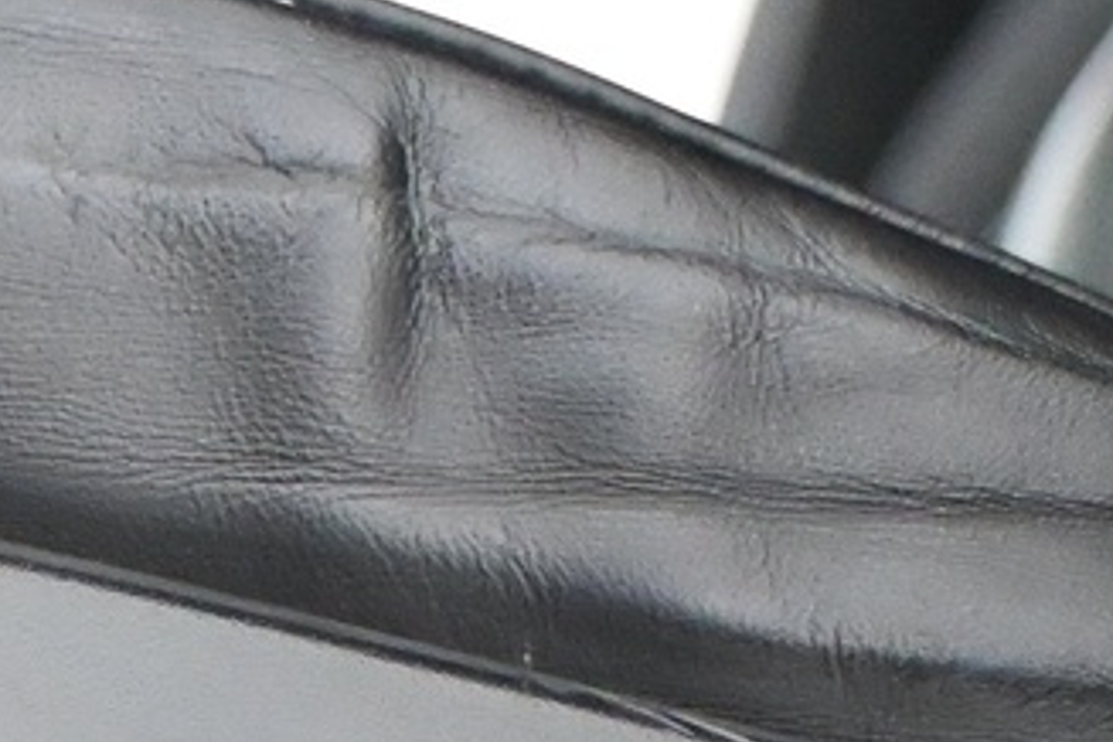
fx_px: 7009
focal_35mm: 227
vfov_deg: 5.8
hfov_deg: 8.8
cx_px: -701
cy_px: 1719
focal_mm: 30.5
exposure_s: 1/60
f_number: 4.8
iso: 5600
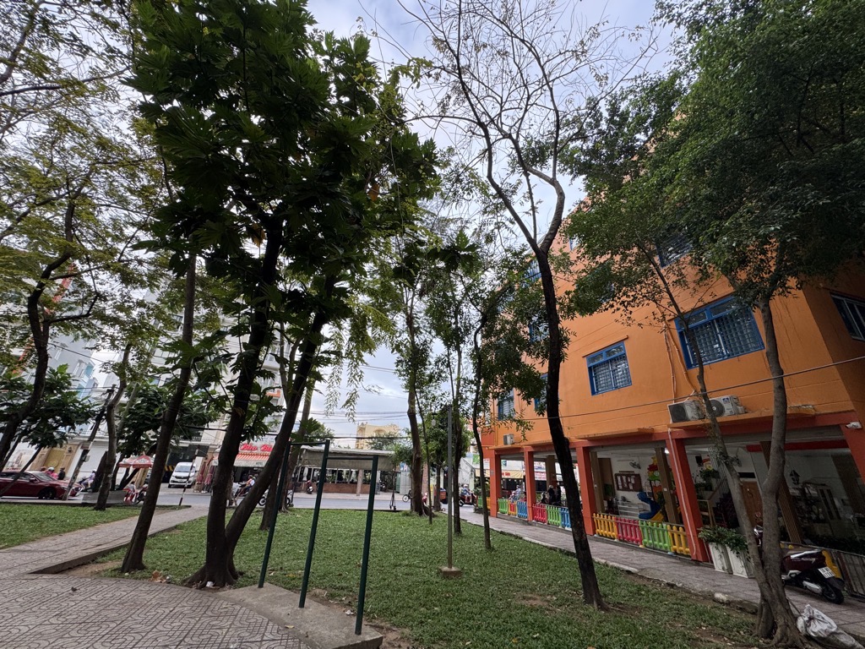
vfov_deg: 85.7
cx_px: 432
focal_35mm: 14
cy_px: 324
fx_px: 350
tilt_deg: +22.8
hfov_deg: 102.1
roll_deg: -3.1
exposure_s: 1/99
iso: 50
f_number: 2.2
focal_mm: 2.22
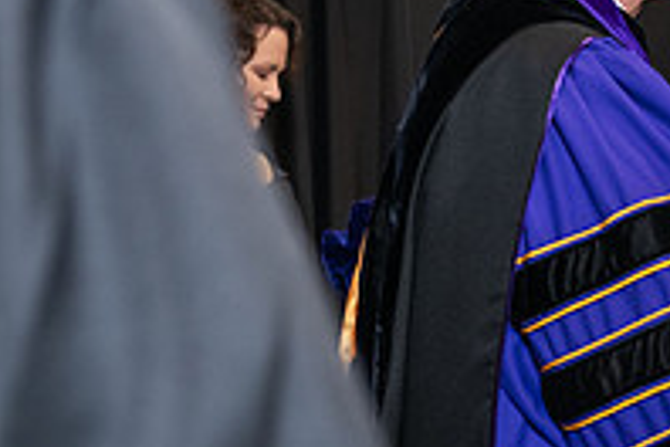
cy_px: 15
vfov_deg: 7.5
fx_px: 3387
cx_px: 870
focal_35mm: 182
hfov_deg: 11.0
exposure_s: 1/125
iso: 2000
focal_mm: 62
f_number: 5
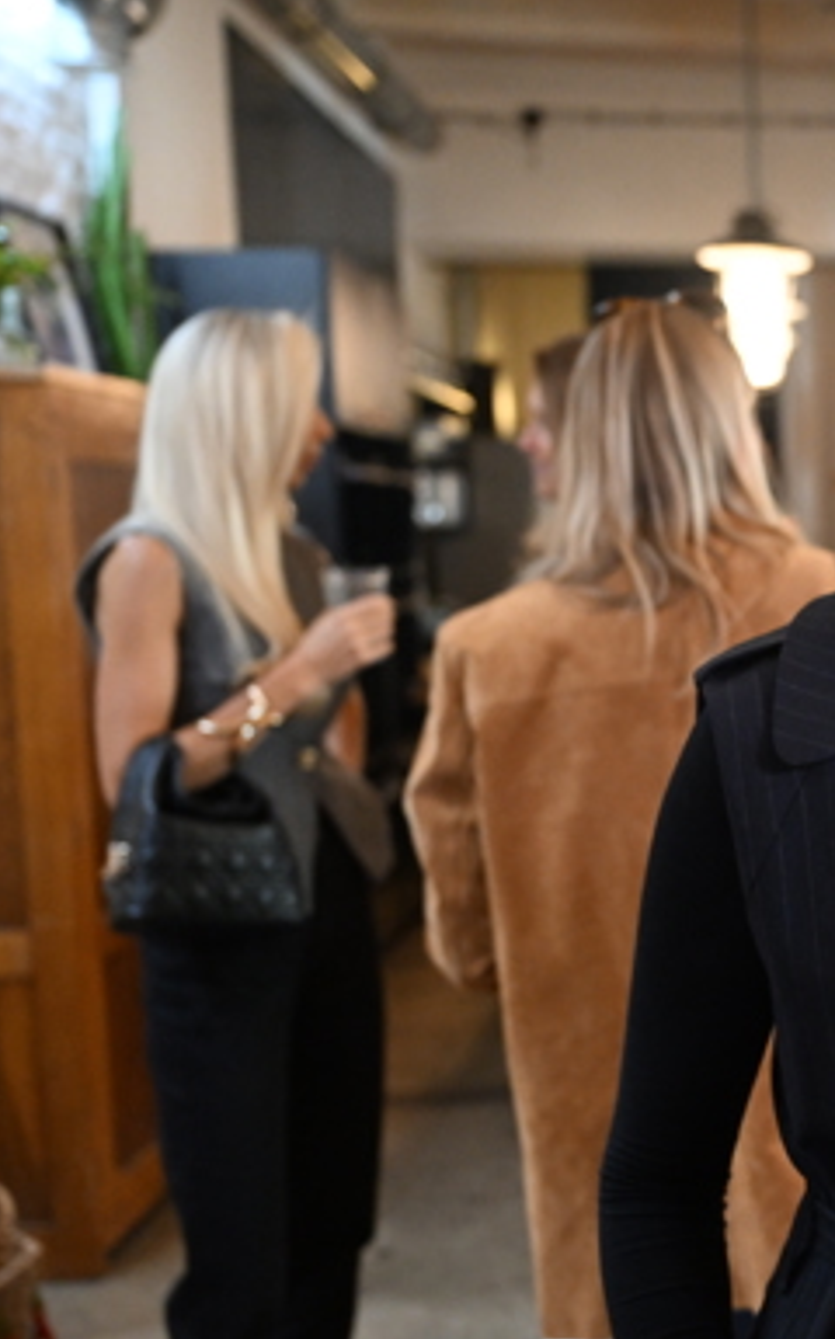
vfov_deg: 37.5
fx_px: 1967
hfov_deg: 21.8
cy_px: 758
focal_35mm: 54
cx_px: 1061
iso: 4000
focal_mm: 29.5
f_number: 2.8
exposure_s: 1/250
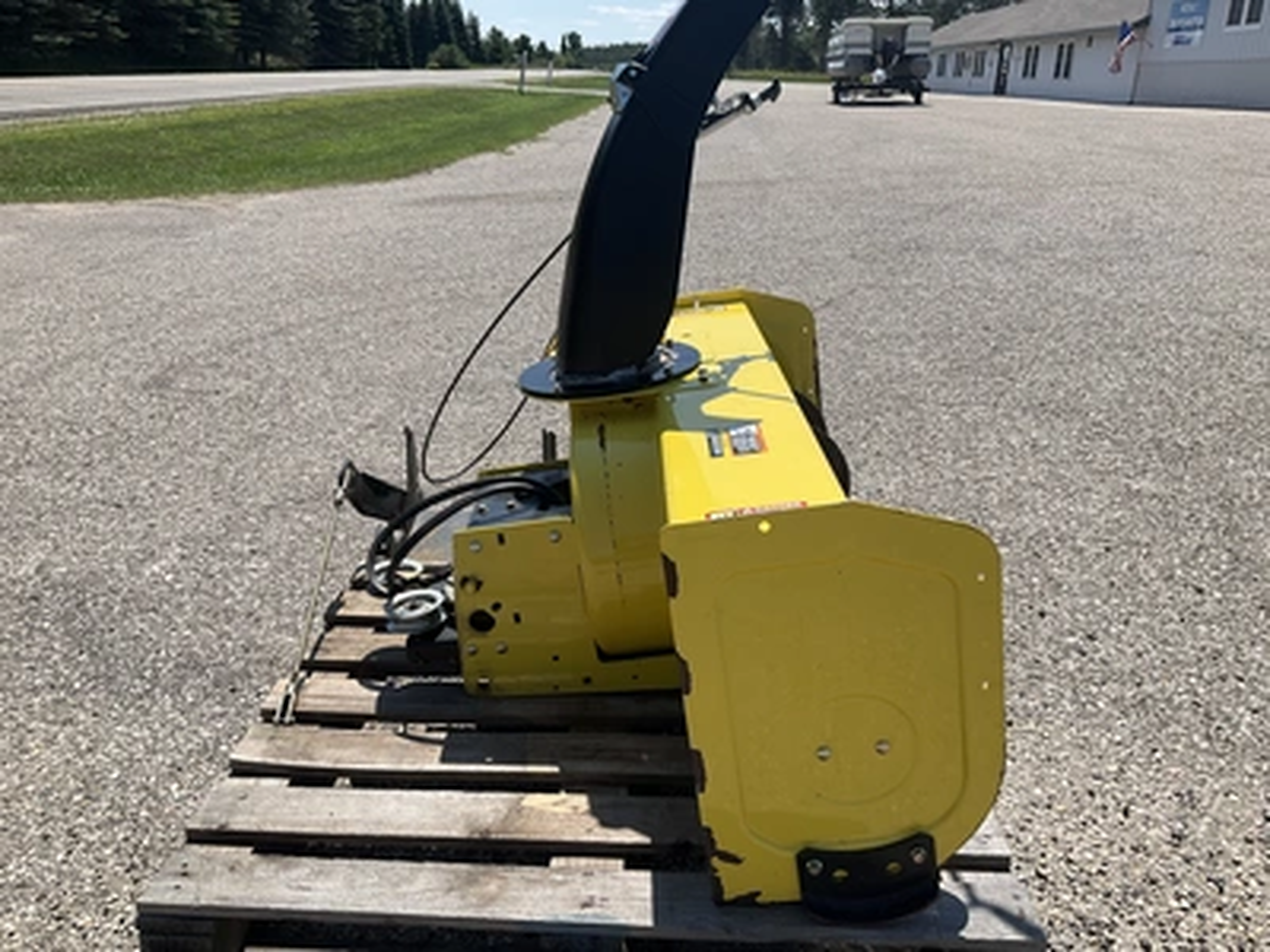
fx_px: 1064
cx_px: 635
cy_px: 476
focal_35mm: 29
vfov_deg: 48.2
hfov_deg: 61.7
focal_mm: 3
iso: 25
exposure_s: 1/2427
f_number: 1.8
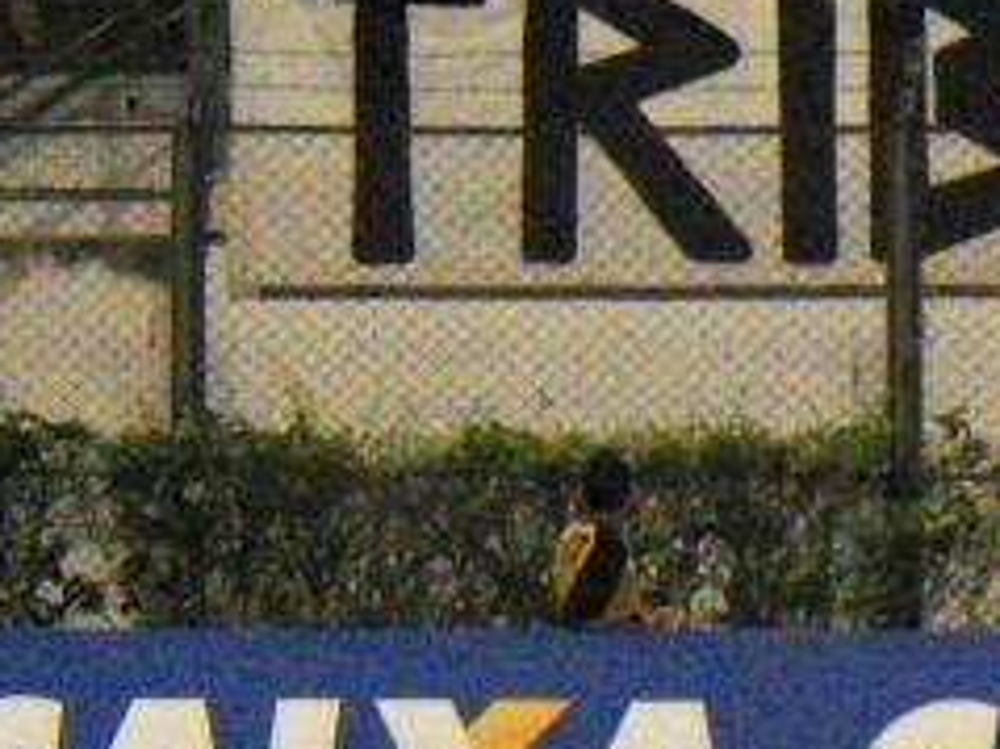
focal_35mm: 1078
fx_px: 31126
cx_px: 1590
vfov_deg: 1.4
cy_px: 962
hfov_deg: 1.8
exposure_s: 1/250
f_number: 4
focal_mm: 57.7
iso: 3200
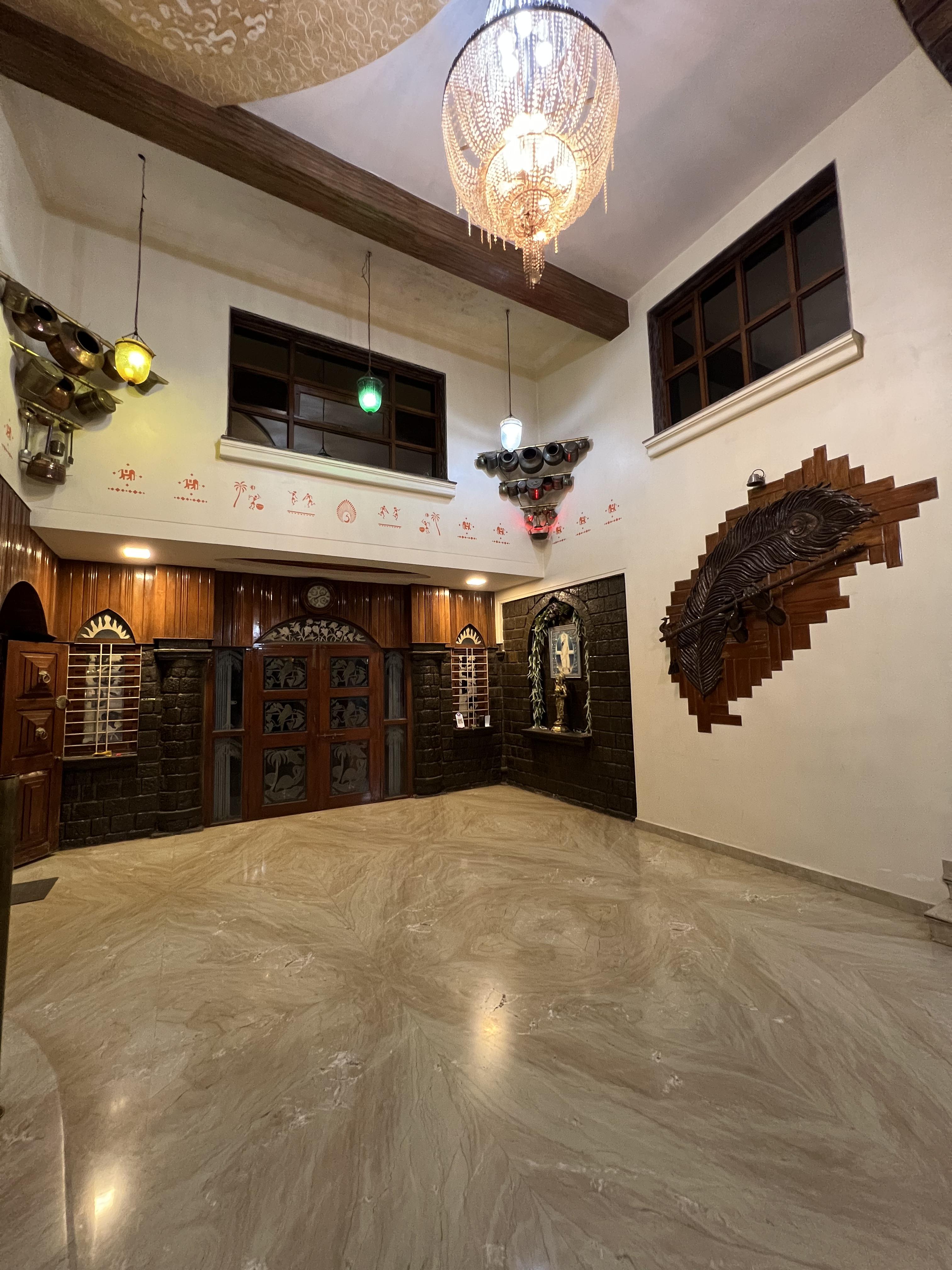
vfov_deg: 106.2
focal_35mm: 13
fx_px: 477
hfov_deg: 89.9
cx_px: 476
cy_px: 635
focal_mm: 1.57
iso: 320
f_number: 1.8
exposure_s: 1/50
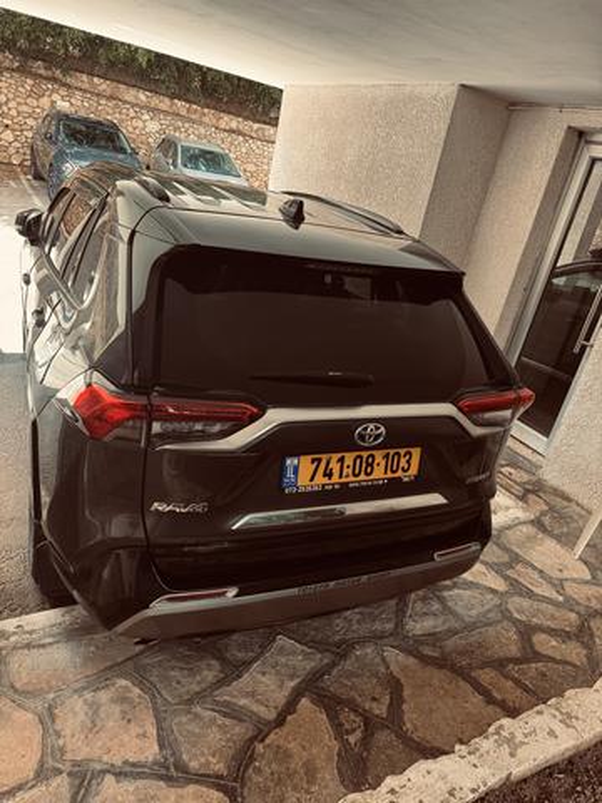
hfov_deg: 56.8
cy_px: 402
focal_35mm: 24
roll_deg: -12.3
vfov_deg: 71.6
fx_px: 557
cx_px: 301
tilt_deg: -22.5
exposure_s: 1/121
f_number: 1.78
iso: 100
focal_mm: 6.76
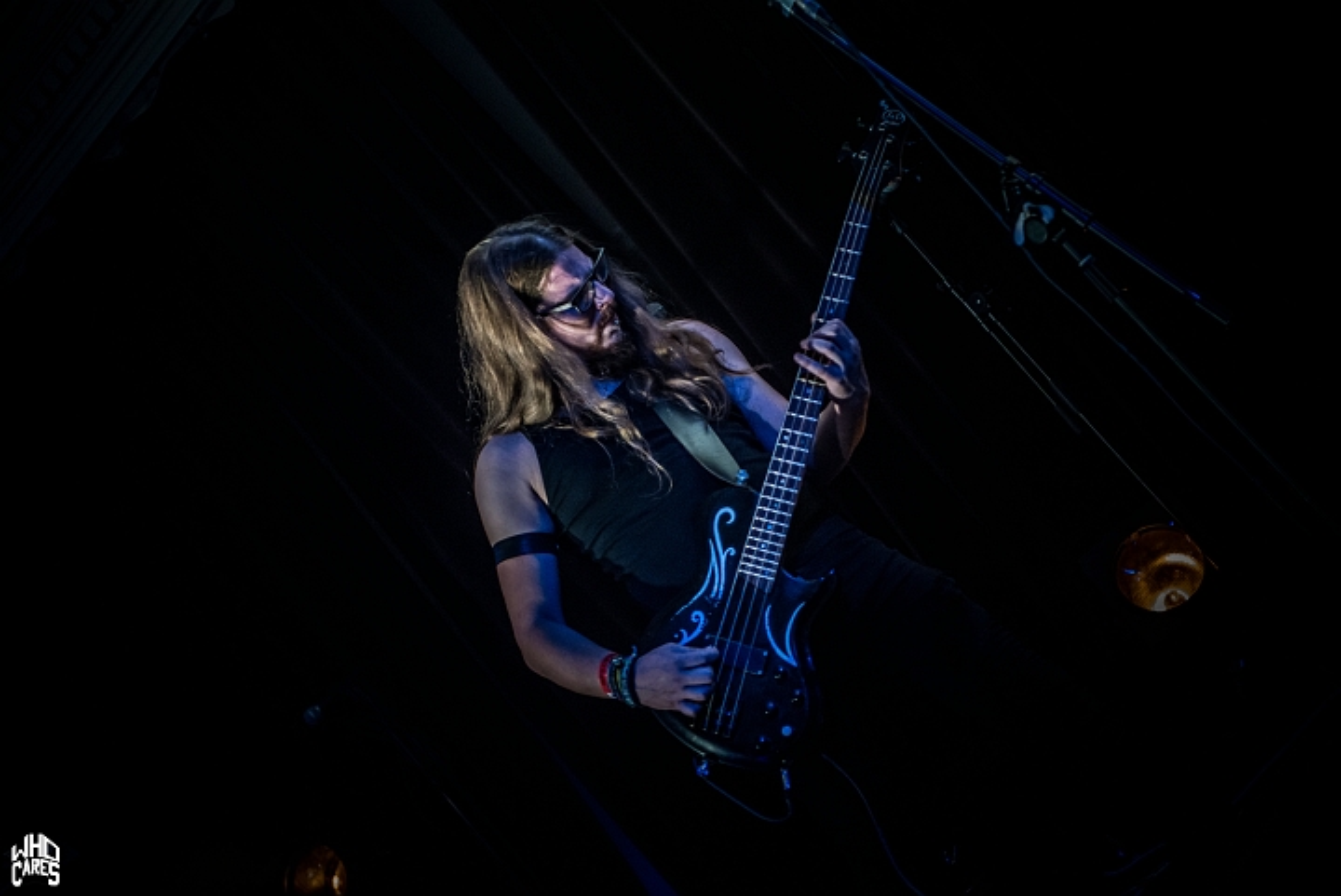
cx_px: 670
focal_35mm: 70
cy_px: 448
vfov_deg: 19.5
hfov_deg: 28.8
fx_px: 2609
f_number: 2.8
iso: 3200
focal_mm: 70
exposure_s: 1/100
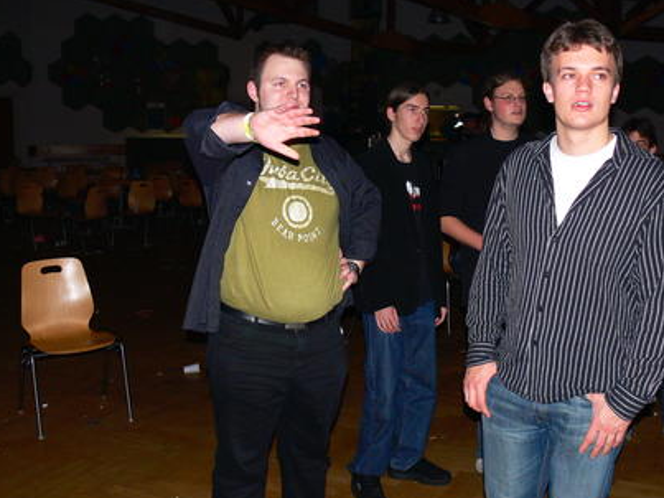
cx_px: 371
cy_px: 234
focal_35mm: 41
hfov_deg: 45.7
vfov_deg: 35.1
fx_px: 786
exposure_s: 1/30
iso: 100
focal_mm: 7.4
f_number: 2.8
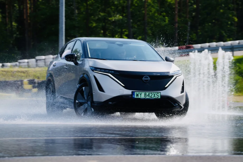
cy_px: 81
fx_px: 1047
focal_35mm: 155
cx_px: 122
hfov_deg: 13.2
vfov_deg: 8.9
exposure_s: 1/250
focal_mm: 155
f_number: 5.6
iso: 50
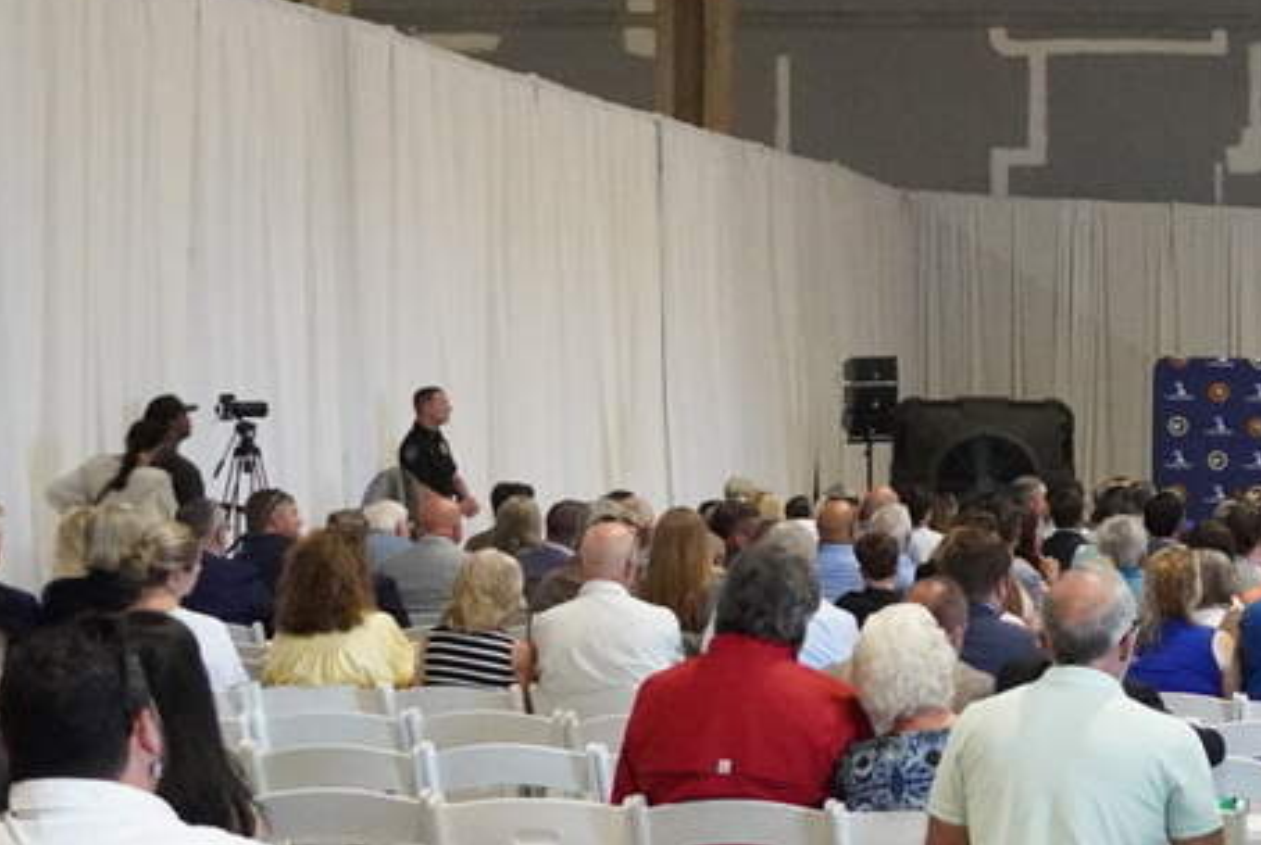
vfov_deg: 13.3
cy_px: 450
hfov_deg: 18.5
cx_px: 1608
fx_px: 3612
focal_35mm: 103
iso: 6400
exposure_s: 1/160
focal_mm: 26
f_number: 4
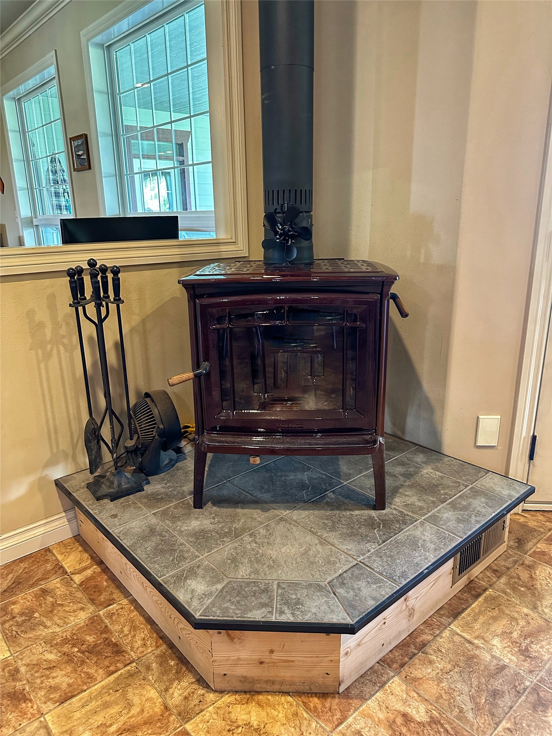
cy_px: 368
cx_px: 276
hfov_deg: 56.8
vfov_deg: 71.6
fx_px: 510
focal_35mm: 24
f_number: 1.78
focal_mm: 6.86
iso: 500
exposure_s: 1/60
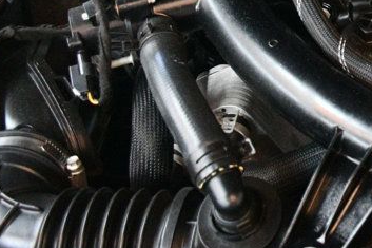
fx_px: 899
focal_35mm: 87
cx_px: 474
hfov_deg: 21.3
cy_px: -91
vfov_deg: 14.9
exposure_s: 1/60
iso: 5600
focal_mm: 20
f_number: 3.5
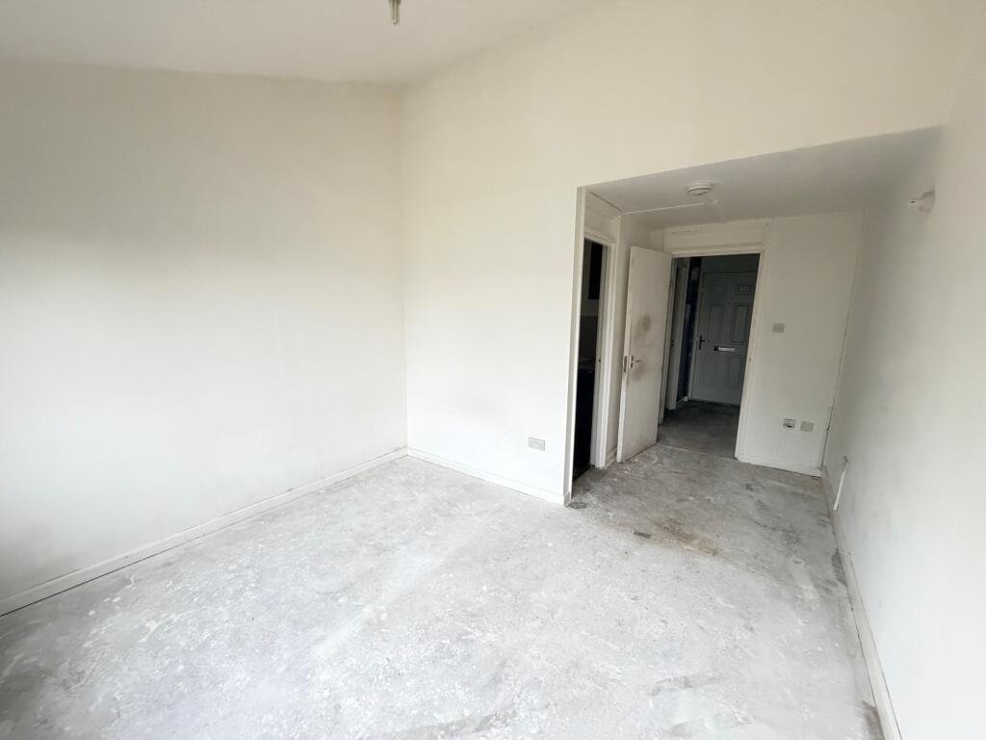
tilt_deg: -9.6
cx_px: 493
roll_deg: -0.2
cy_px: 370
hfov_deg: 102.1
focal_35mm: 14
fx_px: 399
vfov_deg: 85.7
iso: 800
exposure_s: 1/60
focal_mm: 2.22
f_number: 2.2
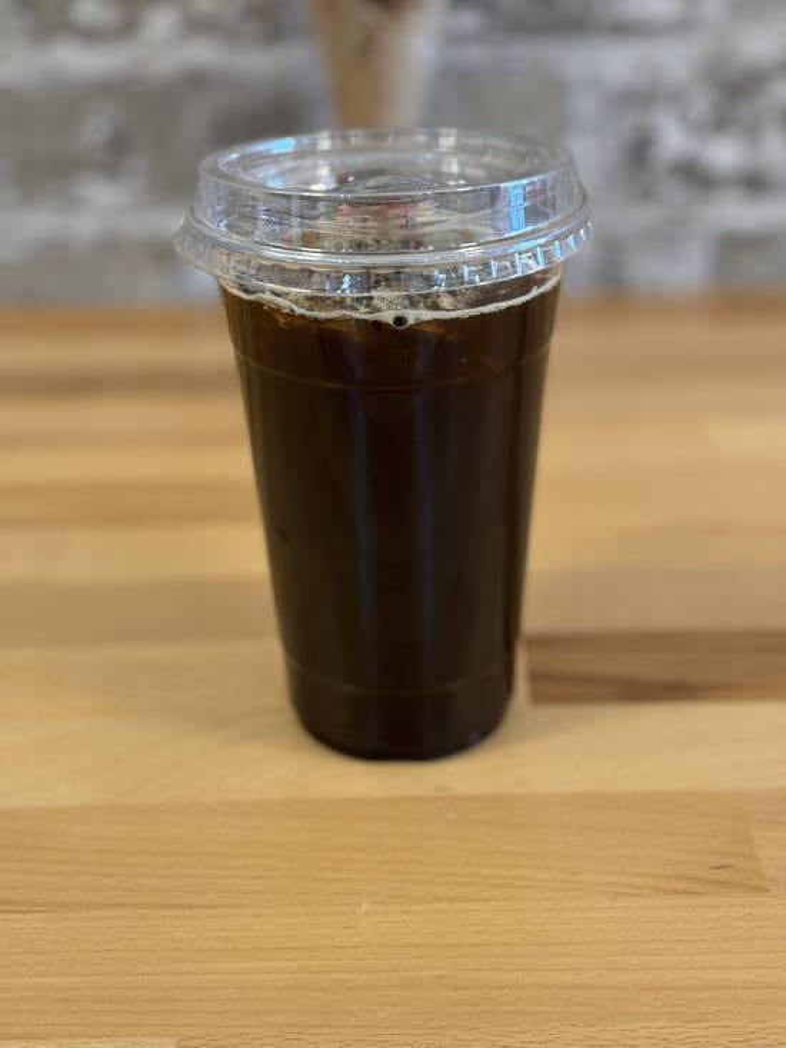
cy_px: 524
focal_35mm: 52
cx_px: 393
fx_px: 1574
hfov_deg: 28.0
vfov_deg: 36.8
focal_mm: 5.96
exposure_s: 1/60
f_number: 1.6
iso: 80
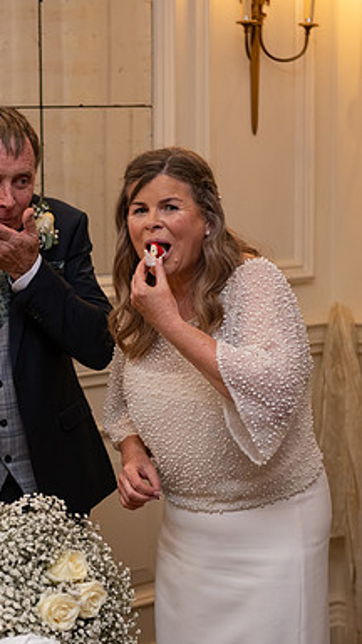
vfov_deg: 21.8
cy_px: 323
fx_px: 1672
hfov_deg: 12.2
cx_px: 0
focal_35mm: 98
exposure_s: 1/160
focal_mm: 62
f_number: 3.5
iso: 800
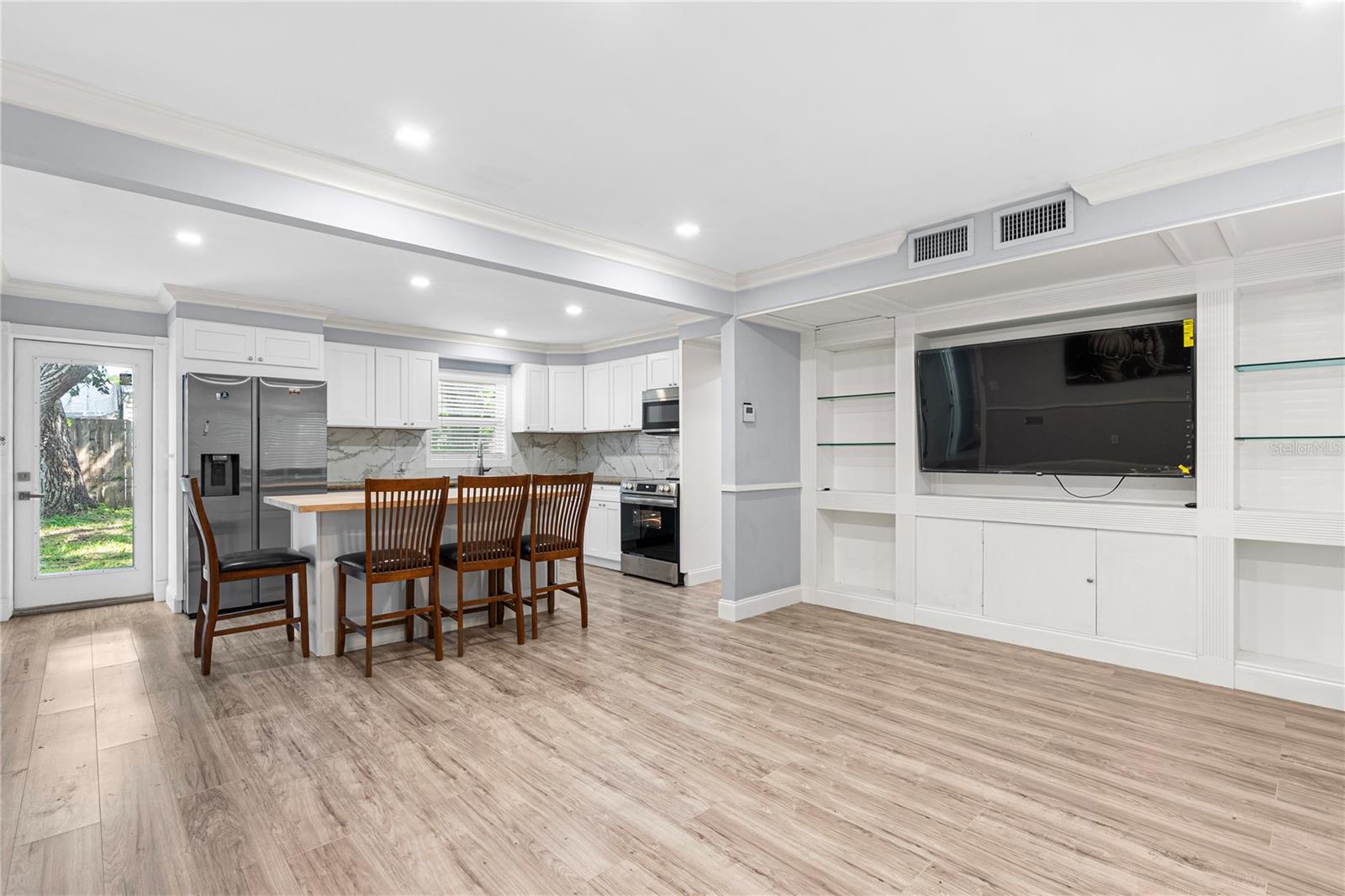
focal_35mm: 16
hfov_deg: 96.7
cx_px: 672
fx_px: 598
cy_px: 448
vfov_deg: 73.8
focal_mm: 16
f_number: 9
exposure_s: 1/8
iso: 200
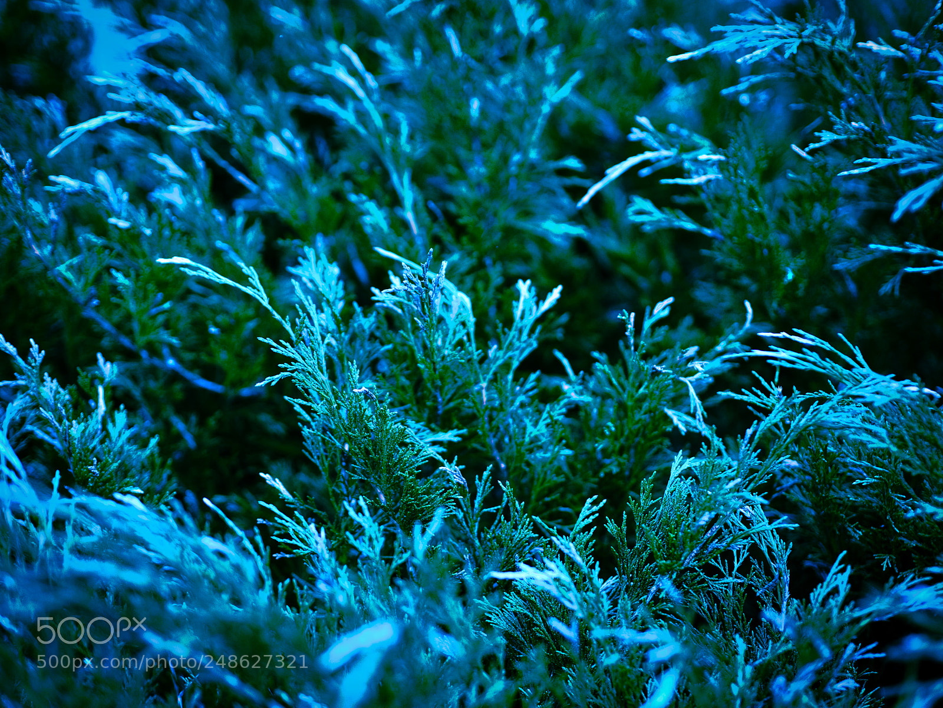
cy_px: 354
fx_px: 2671
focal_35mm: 98
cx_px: 472
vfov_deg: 15.1
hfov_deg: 20.0
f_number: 1.8
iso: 200
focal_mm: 45
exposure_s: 1/400
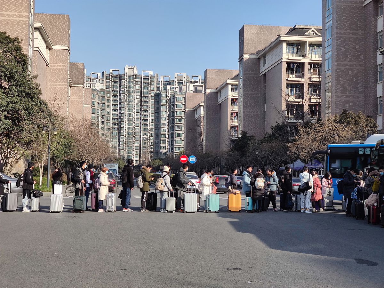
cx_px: 192
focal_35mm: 49
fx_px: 544
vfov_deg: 29.7
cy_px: 144
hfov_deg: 38.9
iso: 50
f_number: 2
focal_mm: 8.16
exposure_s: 1/1723
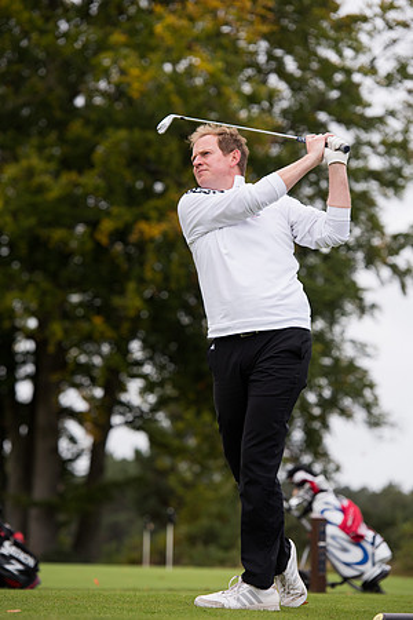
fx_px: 2495
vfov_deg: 14.2
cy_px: 310
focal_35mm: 145
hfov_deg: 9.5
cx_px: 206
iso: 400
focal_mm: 145
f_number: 4
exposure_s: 1/1600
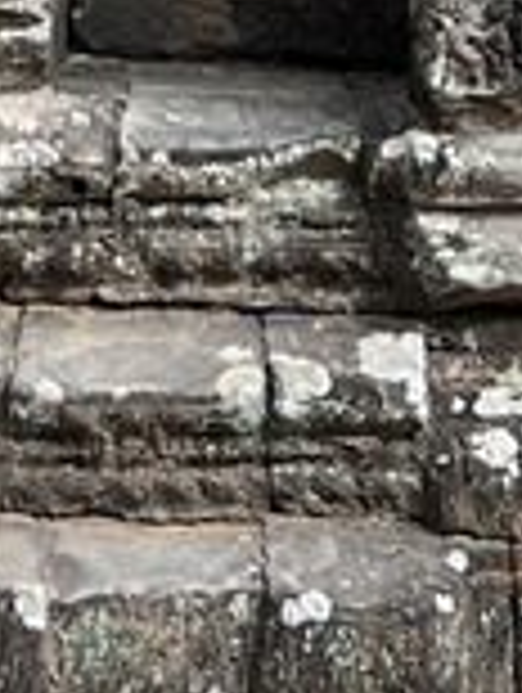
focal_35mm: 202
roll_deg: +0.6
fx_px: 4050
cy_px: -1350
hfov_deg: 7.3
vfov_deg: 8.3
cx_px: -40
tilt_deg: +3.7
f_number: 1.5
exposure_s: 1/452
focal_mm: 5.7
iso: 50
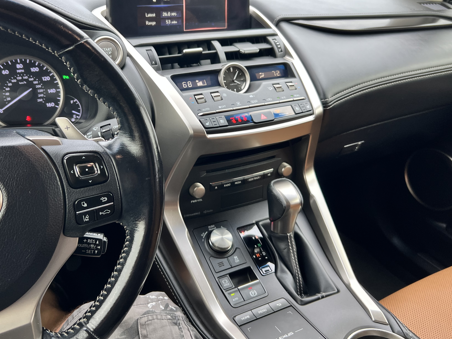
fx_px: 418
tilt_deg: -26.2
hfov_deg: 56.6
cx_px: 192
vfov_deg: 44.0
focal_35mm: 32
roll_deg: -0.5
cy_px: 138
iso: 100
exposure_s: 1/121
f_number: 1.5
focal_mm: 5.7
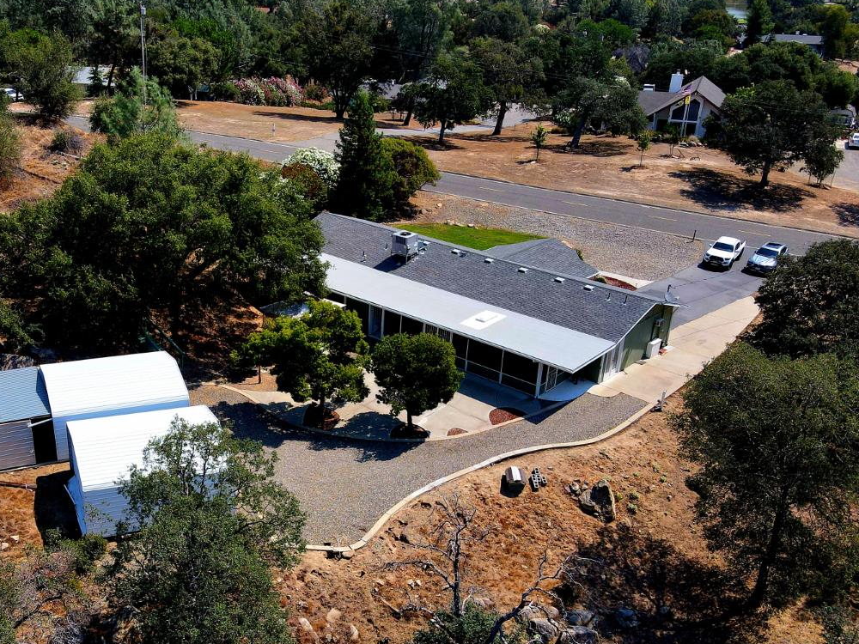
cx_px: 266
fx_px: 893
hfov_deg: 50.2
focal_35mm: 36
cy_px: 389
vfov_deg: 39.5
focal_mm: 4.5
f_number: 2.8
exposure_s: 1/769
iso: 100
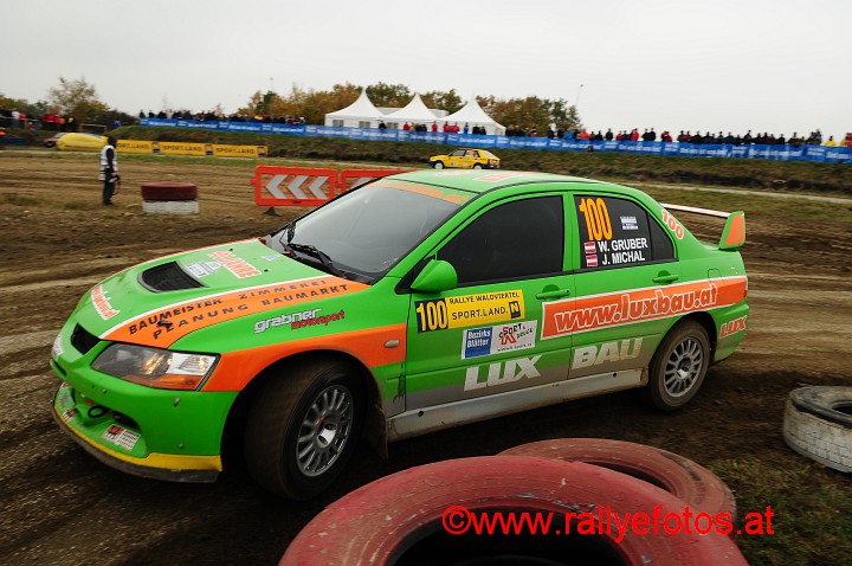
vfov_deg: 50.3
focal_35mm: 26
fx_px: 603
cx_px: 426
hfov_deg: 70.5
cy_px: 283
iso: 320
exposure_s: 1/250
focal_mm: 17
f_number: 6.3
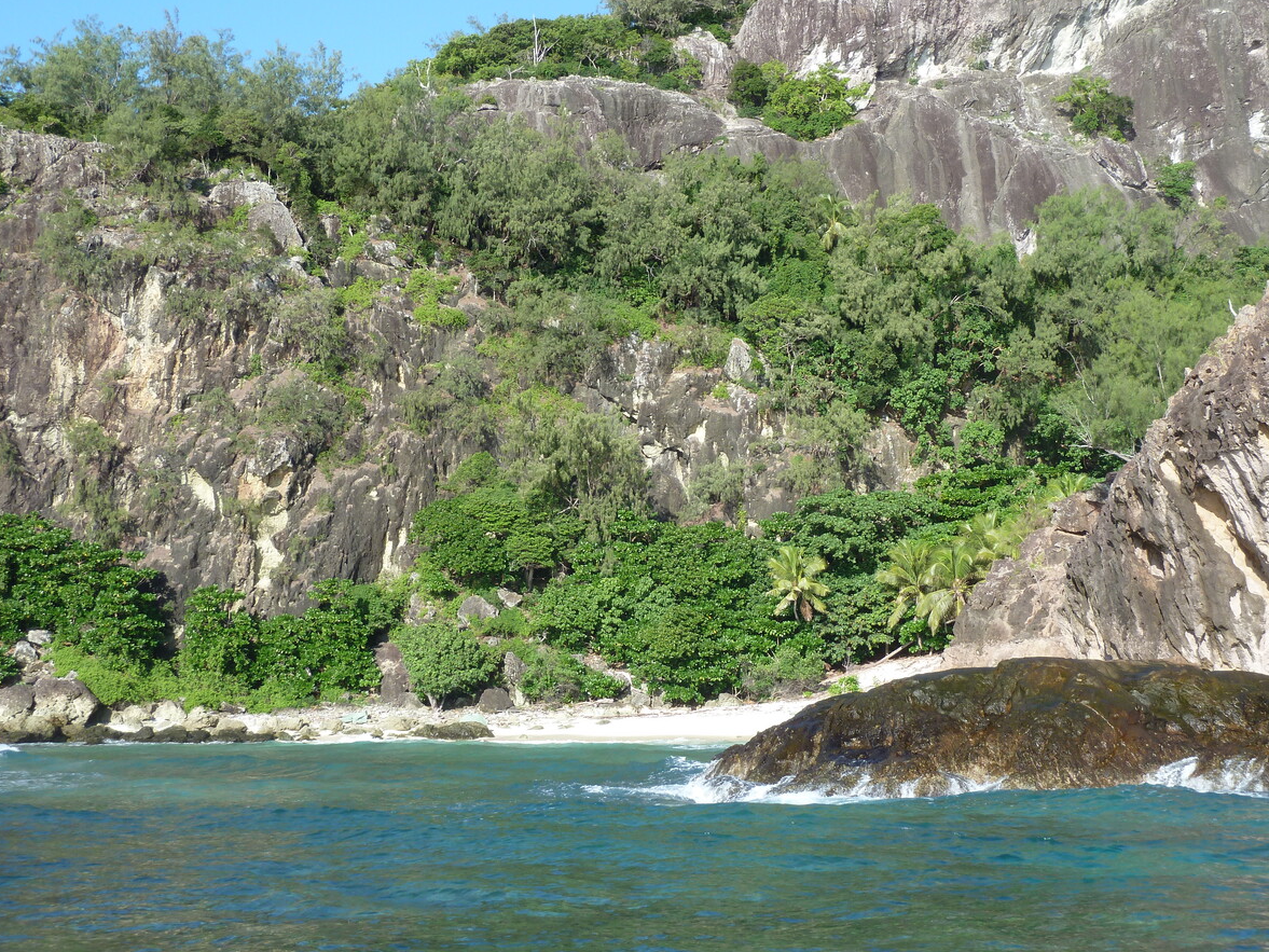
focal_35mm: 53
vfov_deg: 27.5
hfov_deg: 36.2
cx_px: 639
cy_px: 471
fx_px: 1943
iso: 80
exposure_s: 1/320
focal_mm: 8.5
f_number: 3.8
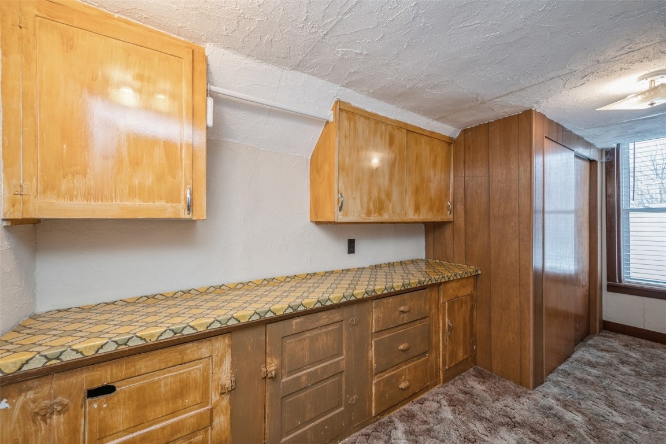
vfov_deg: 81.2
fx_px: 259
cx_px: 333
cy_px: 222
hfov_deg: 104.3
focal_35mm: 14
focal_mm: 14
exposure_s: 1/5
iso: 200
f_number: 8
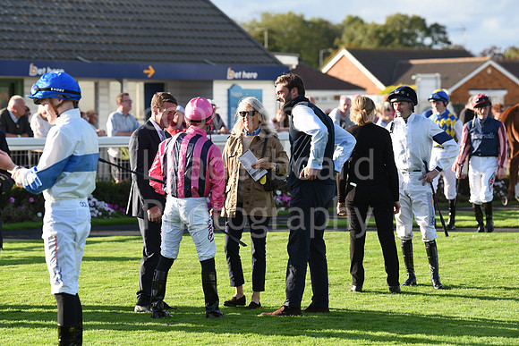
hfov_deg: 12.1
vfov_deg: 8.1
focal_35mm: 170
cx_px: 260
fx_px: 2451
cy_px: 173
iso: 400
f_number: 5
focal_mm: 170
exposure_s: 1/800
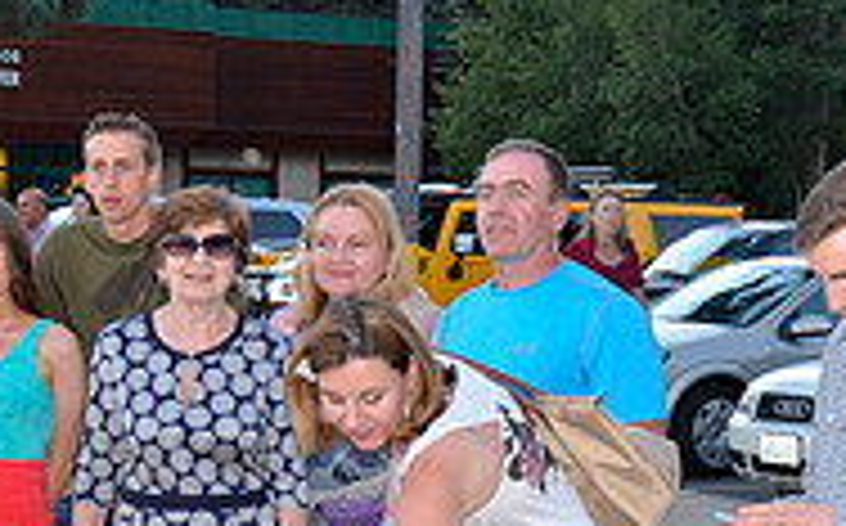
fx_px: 2602
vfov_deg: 11.5
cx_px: 558
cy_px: 486
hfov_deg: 18.4
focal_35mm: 113
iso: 500
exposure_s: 1/60
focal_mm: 24
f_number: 4
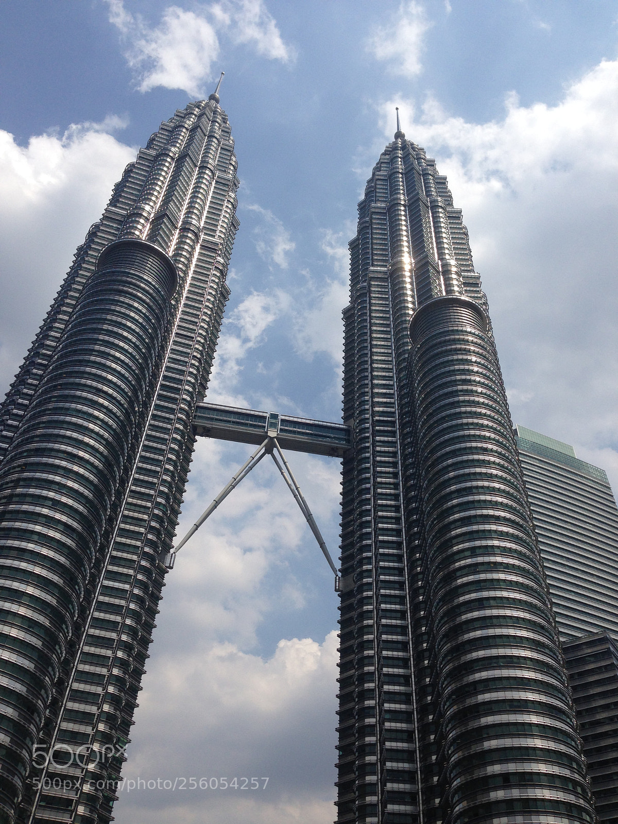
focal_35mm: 33
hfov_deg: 42.9
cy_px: 412
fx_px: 786
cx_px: 309
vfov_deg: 55.4
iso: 50
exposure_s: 1/3623
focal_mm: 4.12
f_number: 2.4
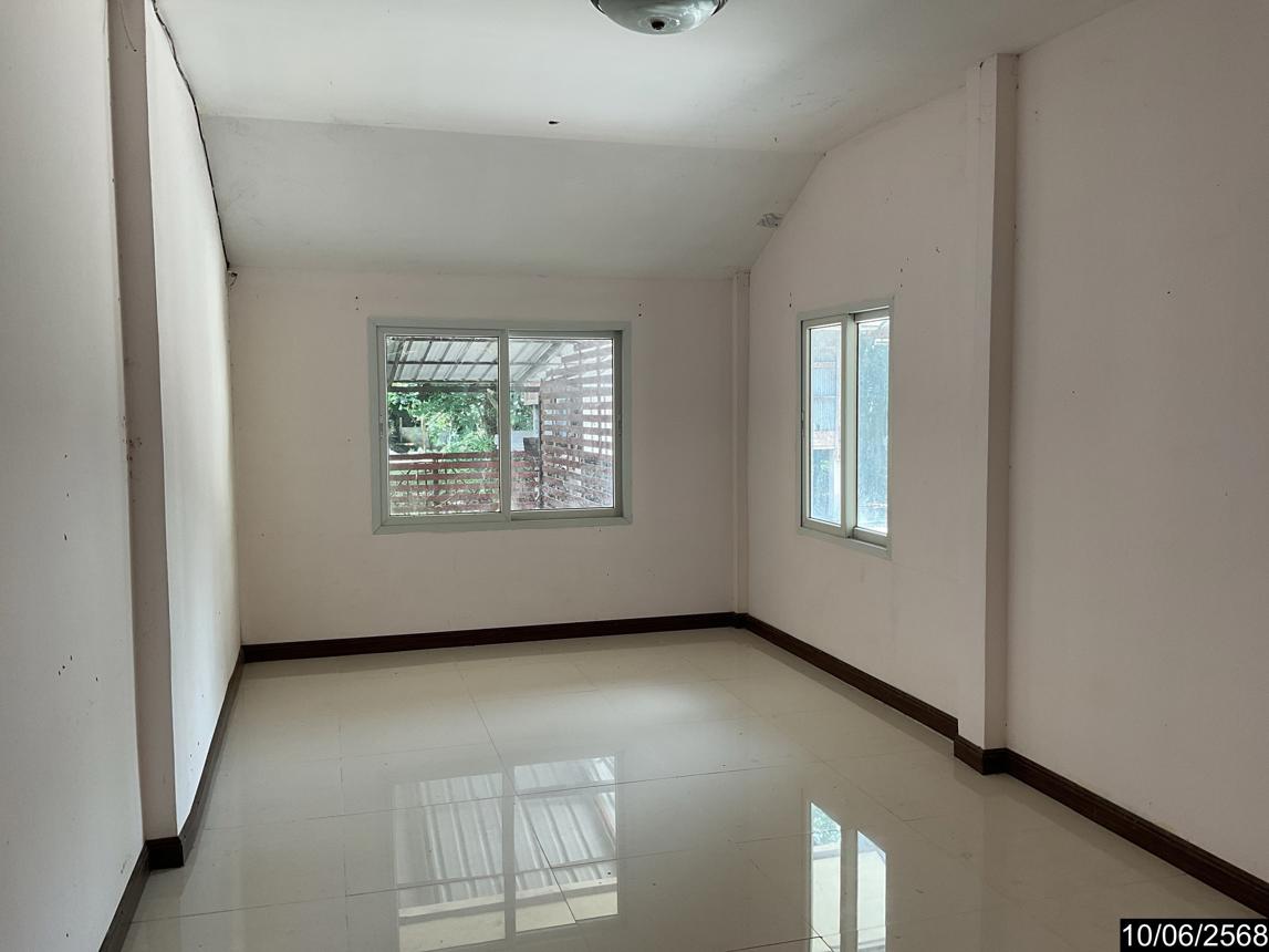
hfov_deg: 61.7
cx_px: 634
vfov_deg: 48.2
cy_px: 476
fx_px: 1063
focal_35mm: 29
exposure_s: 1/60
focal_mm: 3
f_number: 1.8
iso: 40
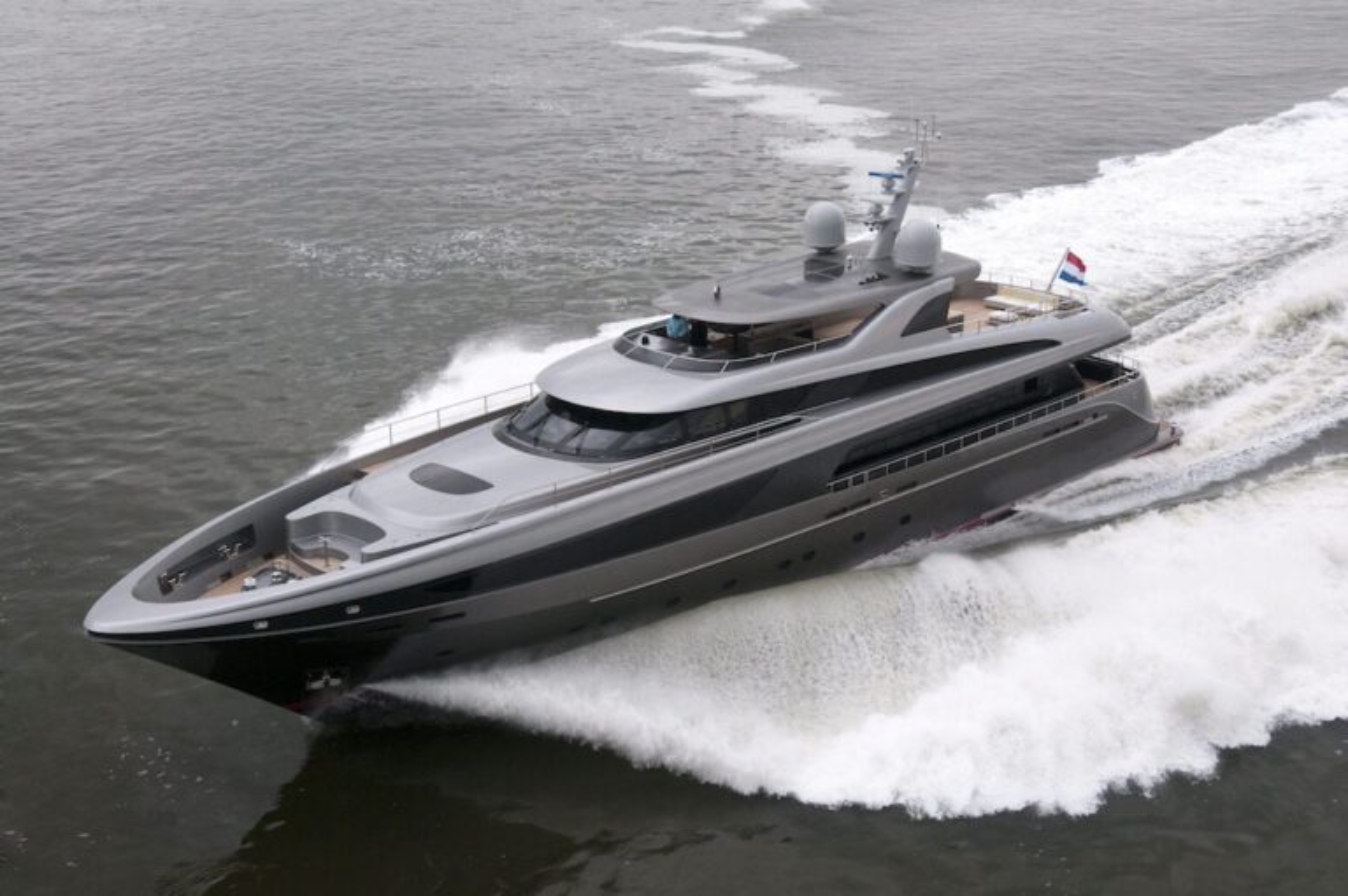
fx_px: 1964
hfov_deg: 37.9
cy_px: 448
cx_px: 674
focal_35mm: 52
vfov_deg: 25.7
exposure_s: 1/1000
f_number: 8
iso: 800
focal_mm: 35
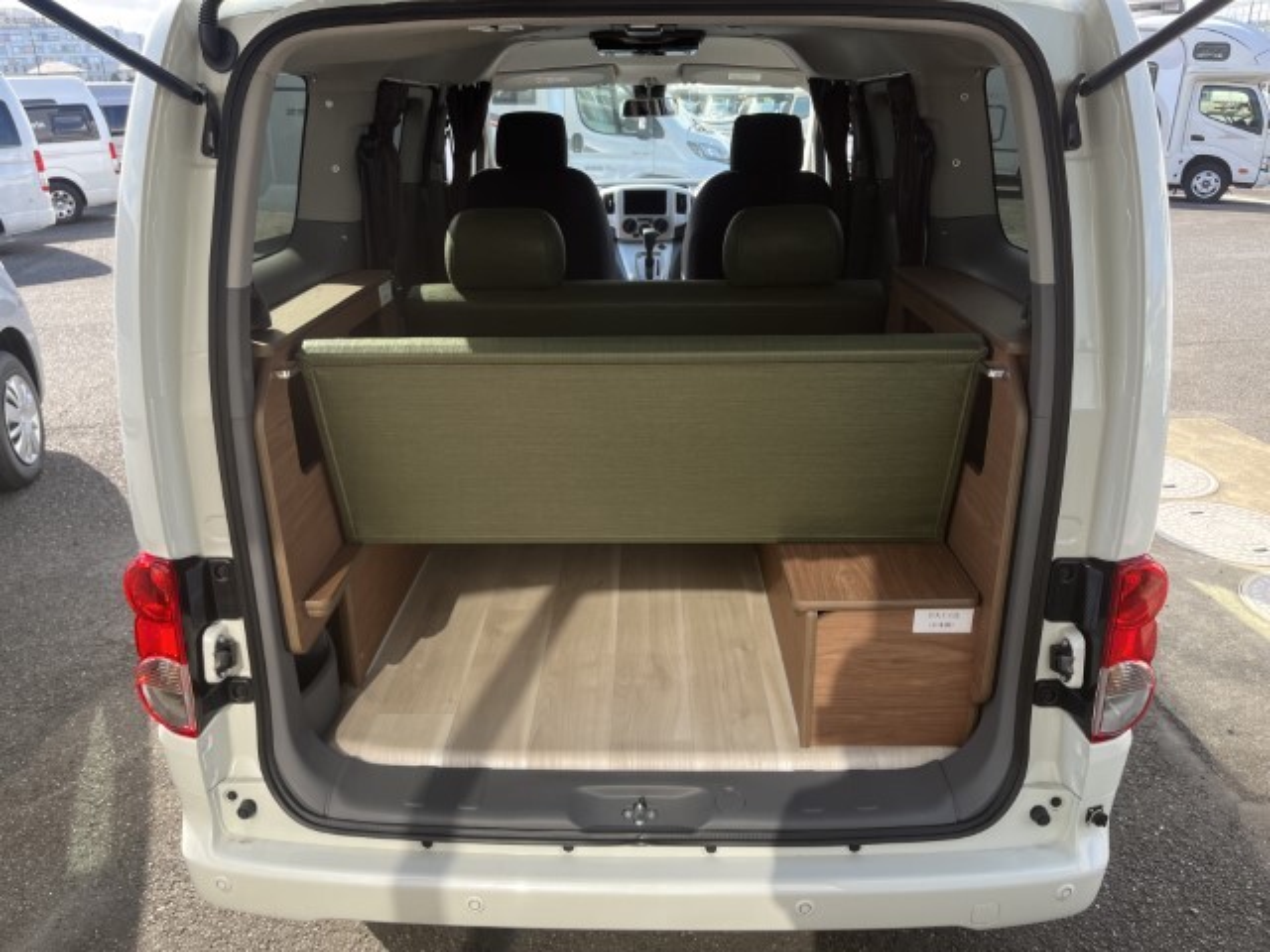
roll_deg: +1.2
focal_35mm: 26
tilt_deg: -20.9
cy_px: 476
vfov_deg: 53.1
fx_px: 954
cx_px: 635
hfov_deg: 67.3
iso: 50
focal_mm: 5.1
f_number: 1.6
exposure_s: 1/452
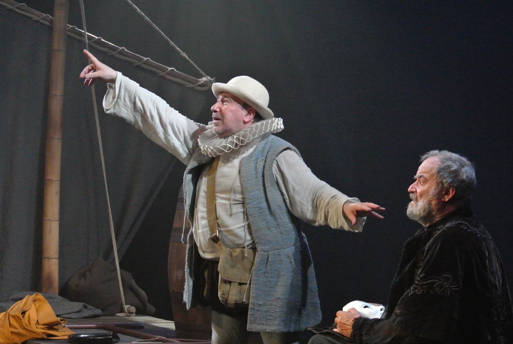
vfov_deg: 13.7
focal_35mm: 100
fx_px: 1427
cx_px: 269
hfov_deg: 20.4
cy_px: 197
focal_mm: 30
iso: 2800
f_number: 3.8
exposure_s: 1/80
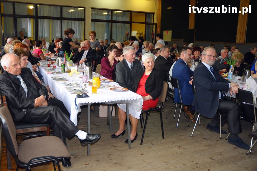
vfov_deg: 36.8
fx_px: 257
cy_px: 86
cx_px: 128
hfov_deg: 53.2
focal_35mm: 36
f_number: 3.8
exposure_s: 1/60
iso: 500
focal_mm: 24
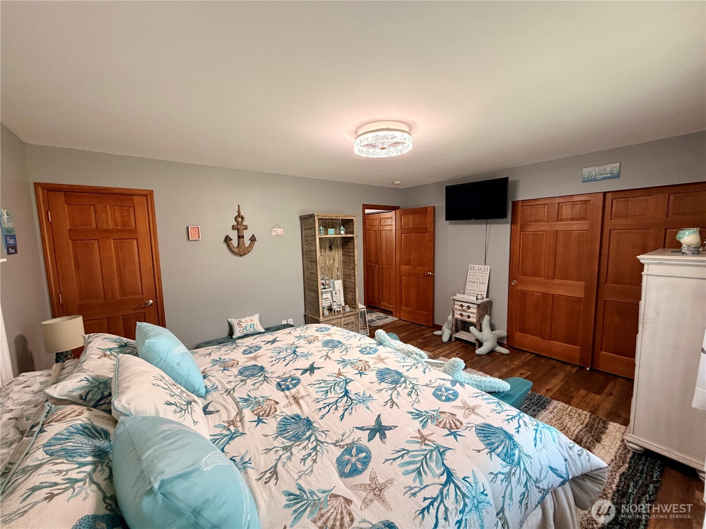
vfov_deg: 85.7
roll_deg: +2.1
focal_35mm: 14
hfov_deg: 102.1
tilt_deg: -6.4
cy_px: 264
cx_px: 353
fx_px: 286
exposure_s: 1/60
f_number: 2.2
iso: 200
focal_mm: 2.22
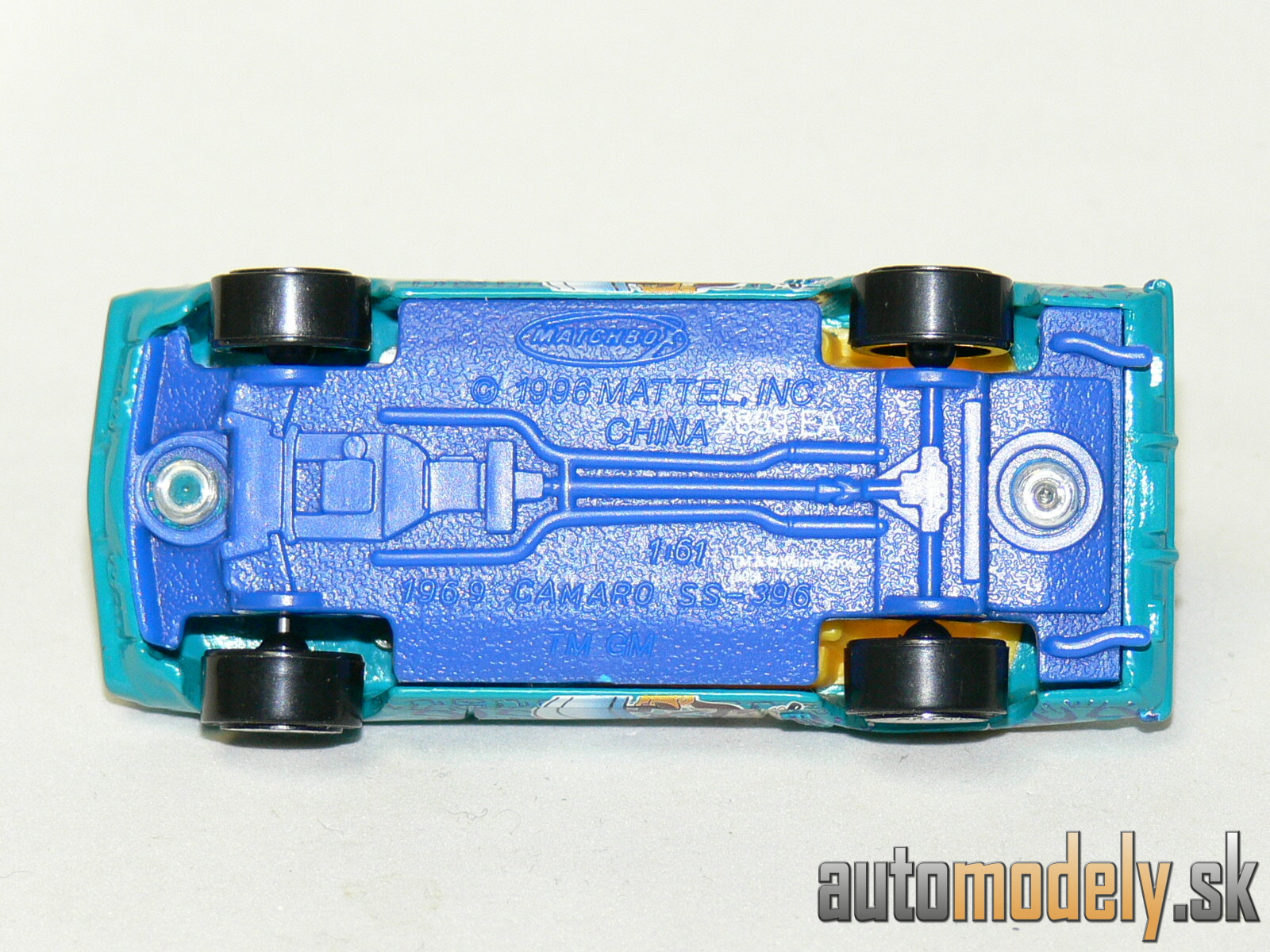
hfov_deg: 10.7
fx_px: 6751
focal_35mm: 184
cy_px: 476
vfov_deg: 8.1
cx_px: 635
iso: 100
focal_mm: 24.6
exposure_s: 1/30
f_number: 3.6
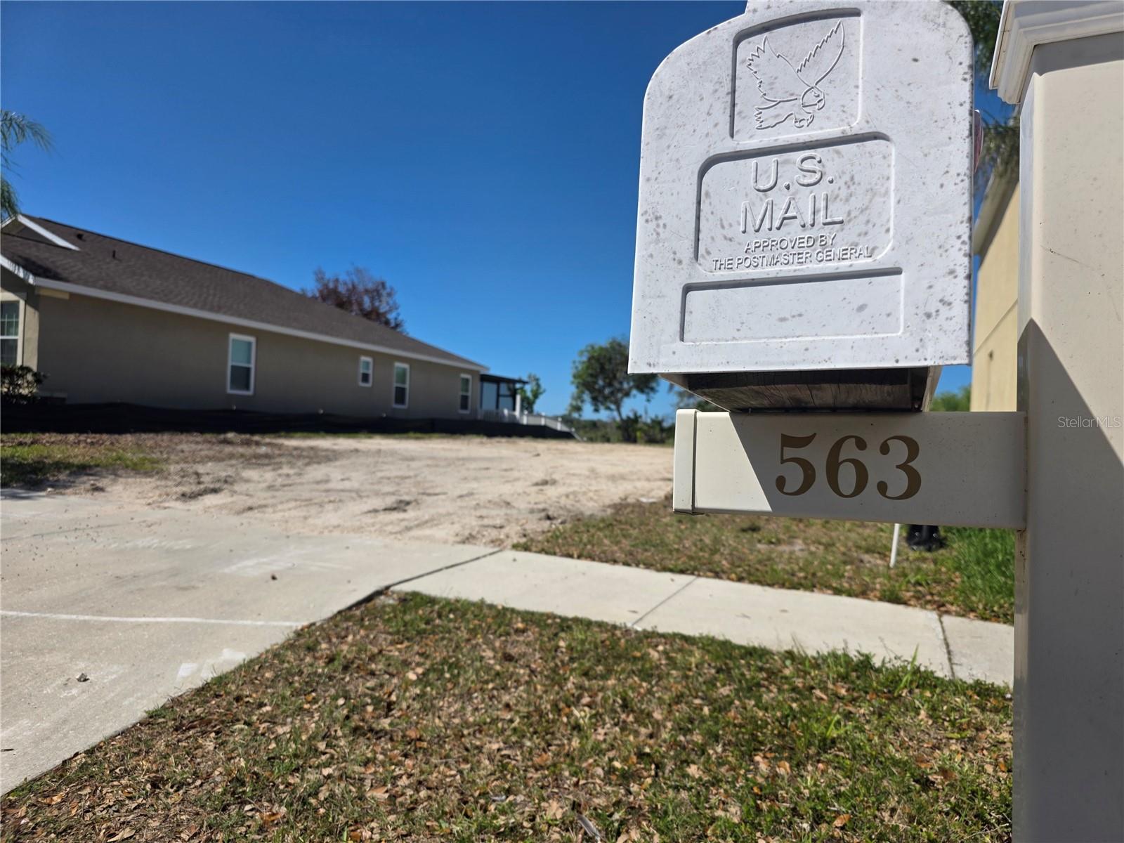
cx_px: 562
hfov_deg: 73.9
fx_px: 747
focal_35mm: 23
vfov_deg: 58.9
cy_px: 422
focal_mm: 6.3
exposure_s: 1/7944
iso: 64
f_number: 1.7
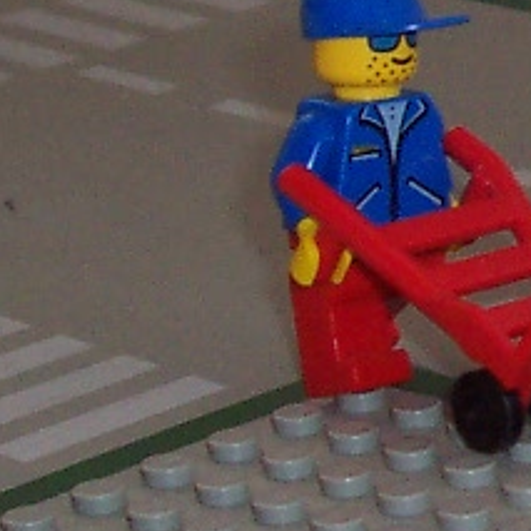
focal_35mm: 229
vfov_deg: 7.6
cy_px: 67
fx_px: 3974
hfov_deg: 7.1
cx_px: 1406
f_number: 3
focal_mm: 7
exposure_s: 1/60
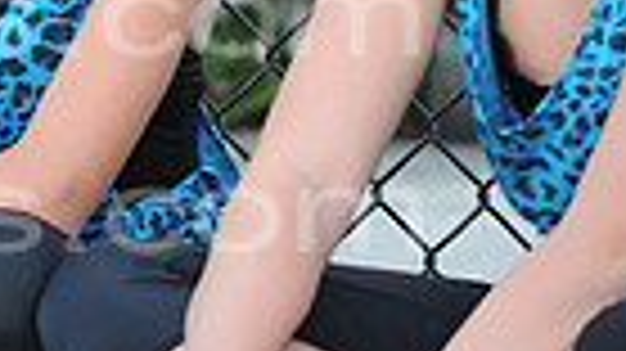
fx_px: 21666
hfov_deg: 1.7
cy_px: -270
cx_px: -594
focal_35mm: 1306
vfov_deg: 0.9
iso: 800
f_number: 4
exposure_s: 1/125
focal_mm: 300
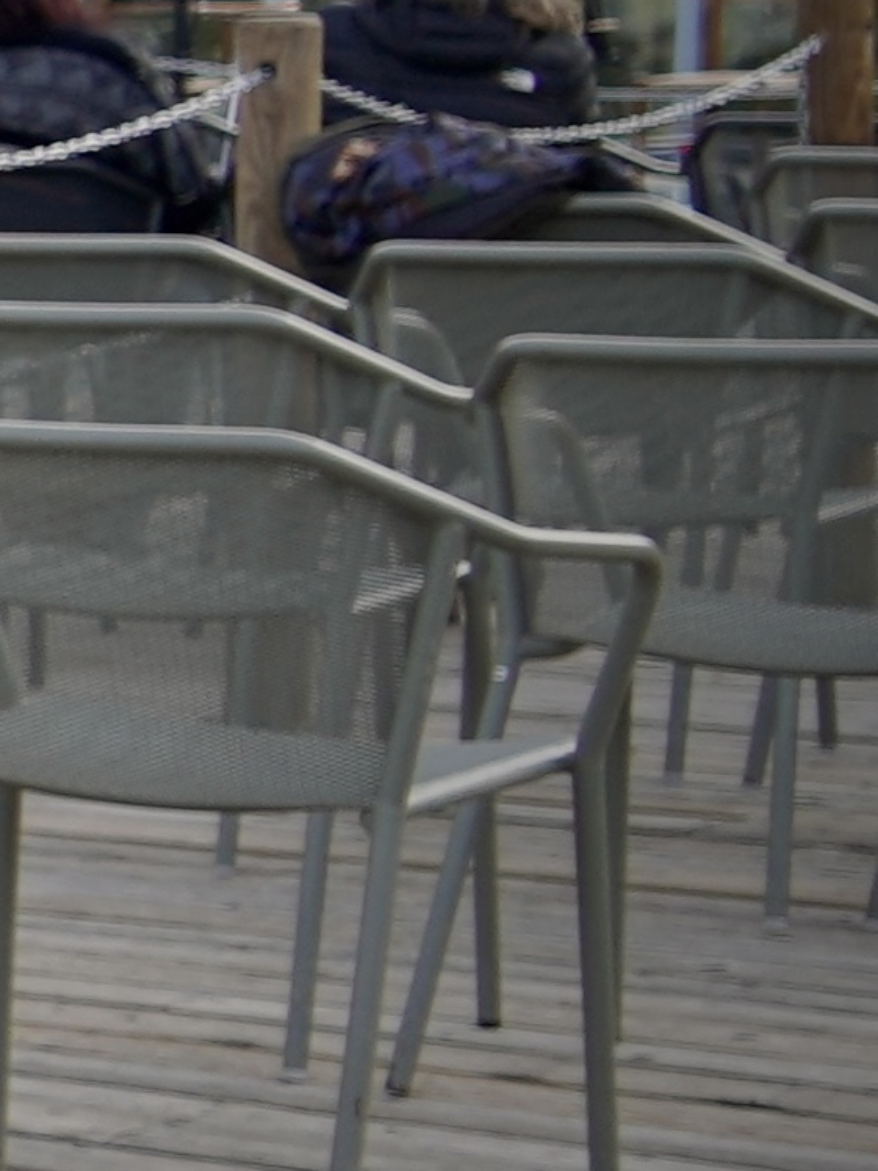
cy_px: 454
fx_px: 6256
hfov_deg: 5.6
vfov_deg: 10.7
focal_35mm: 185
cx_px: -3673
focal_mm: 24
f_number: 4
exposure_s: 1/160
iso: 100
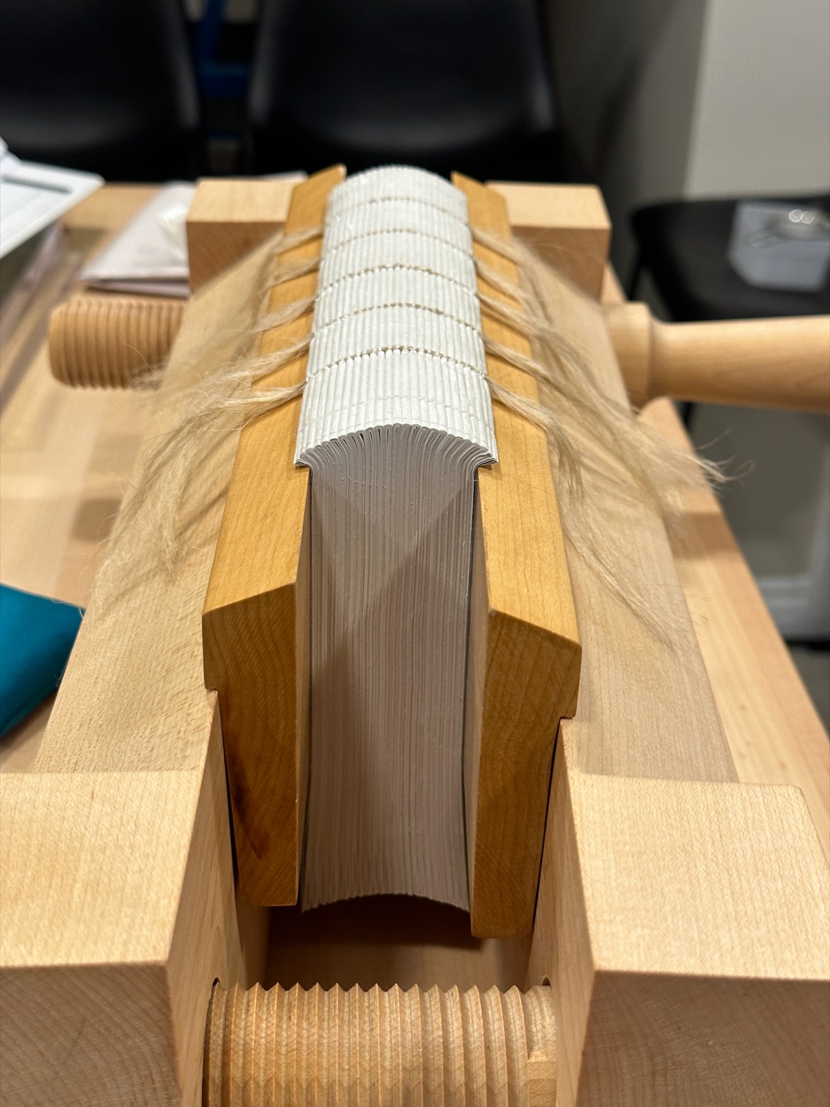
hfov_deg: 30.3
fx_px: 1535
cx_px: 415
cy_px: 554
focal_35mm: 48
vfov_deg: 39.7
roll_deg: -1.3
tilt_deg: -29.5
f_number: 1.78
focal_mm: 6.86
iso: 160
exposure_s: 1/60
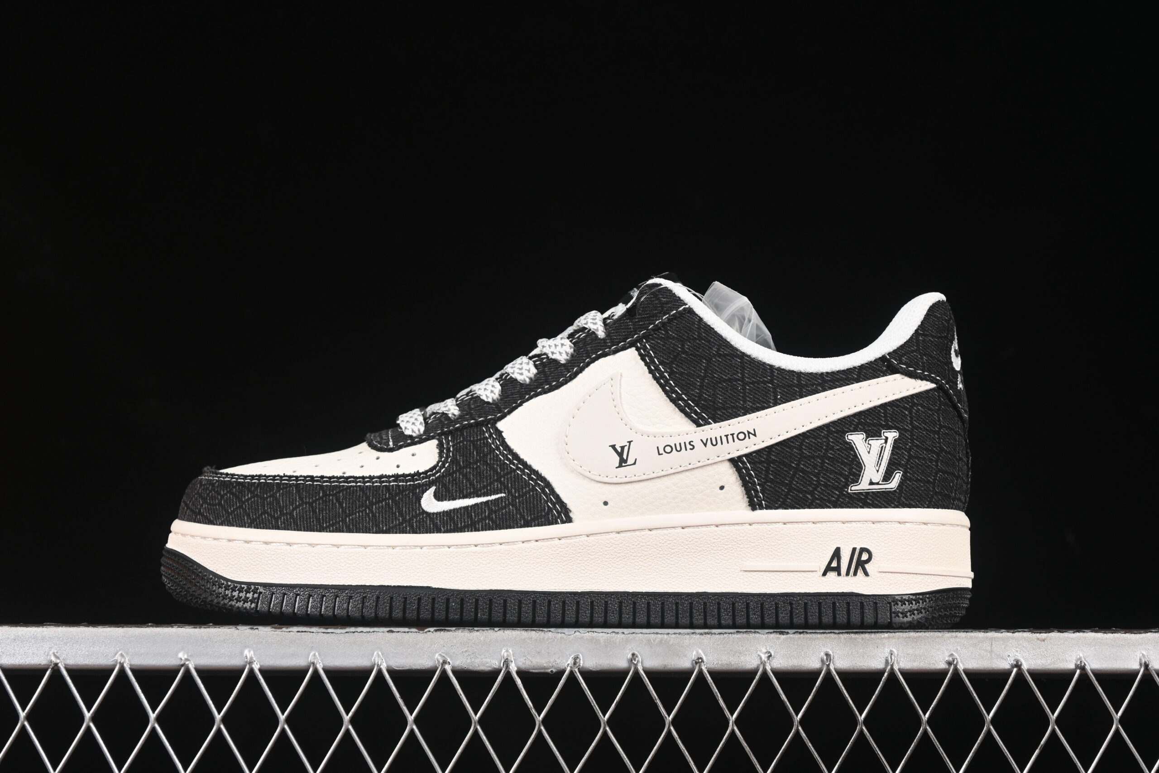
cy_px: 386
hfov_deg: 27.0
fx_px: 2415
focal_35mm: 75
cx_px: 580
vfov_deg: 18.2
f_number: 6.3
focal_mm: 50
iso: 160
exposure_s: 1/60
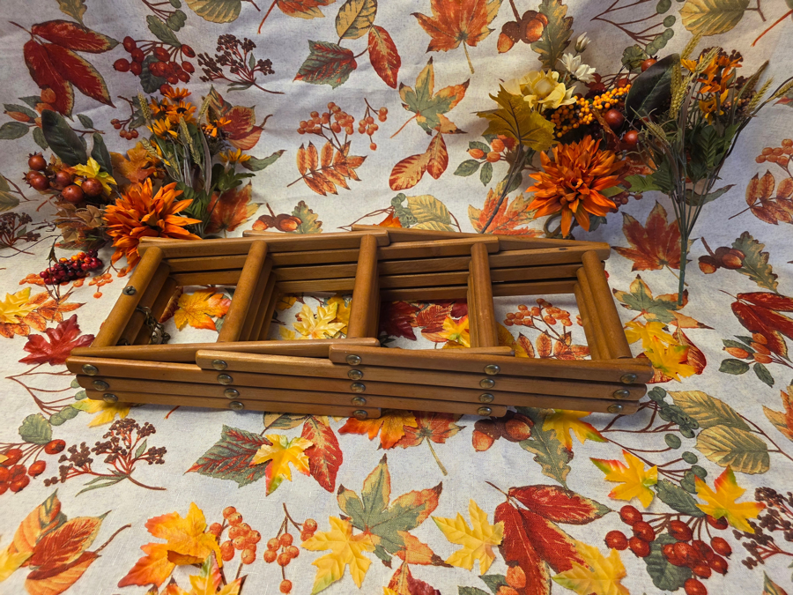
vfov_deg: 58.9
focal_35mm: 23
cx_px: 396
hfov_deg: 73.9
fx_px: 527
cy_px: 298
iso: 250
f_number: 1.7
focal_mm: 6.3
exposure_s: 1/120
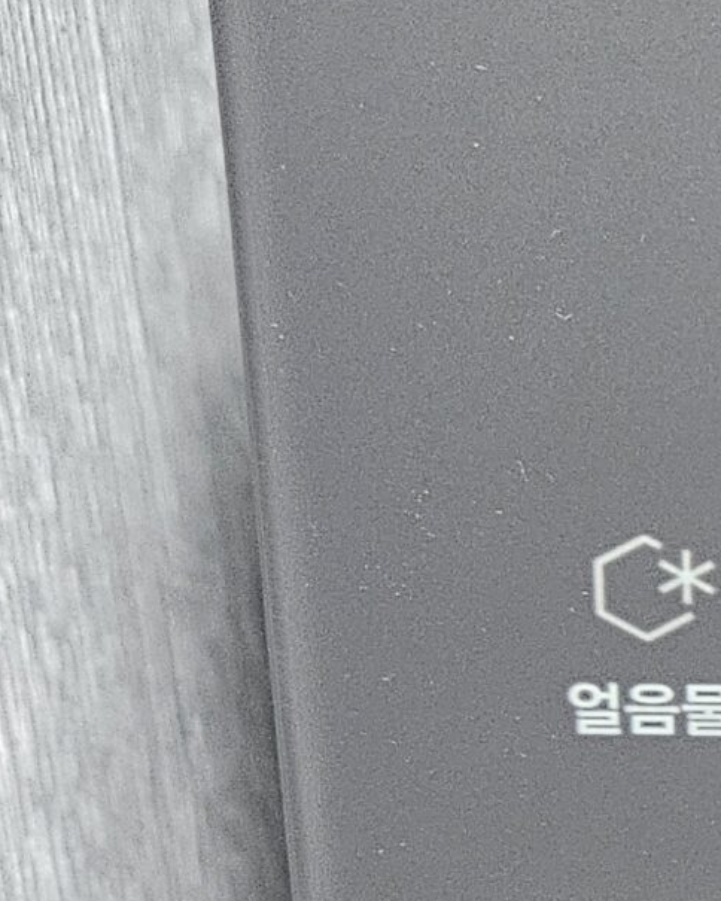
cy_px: 874
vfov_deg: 19.6
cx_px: 1415
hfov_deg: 13.9
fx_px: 2534
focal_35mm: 95
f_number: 1.8
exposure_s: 1/120
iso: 800
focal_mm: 5.4
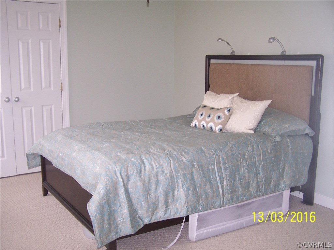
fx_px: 367
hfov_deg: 49.0
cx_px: 167
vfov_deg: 37.7
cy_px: 125
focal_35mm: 38
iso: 140
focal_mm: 6.3
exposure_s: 1/60
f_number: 2.8
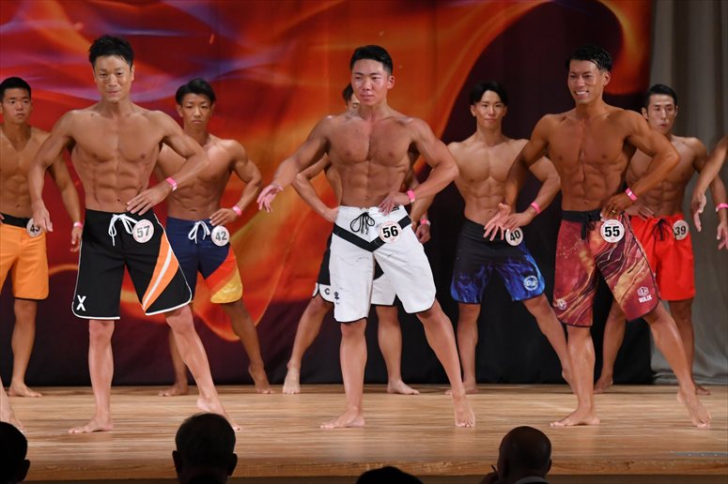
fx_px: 4548
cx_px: 364
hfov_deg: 9.2
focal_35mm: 225
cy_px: 242
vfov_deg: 6.1
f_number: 5.6
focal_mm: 150
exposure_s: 1/400
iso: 3200
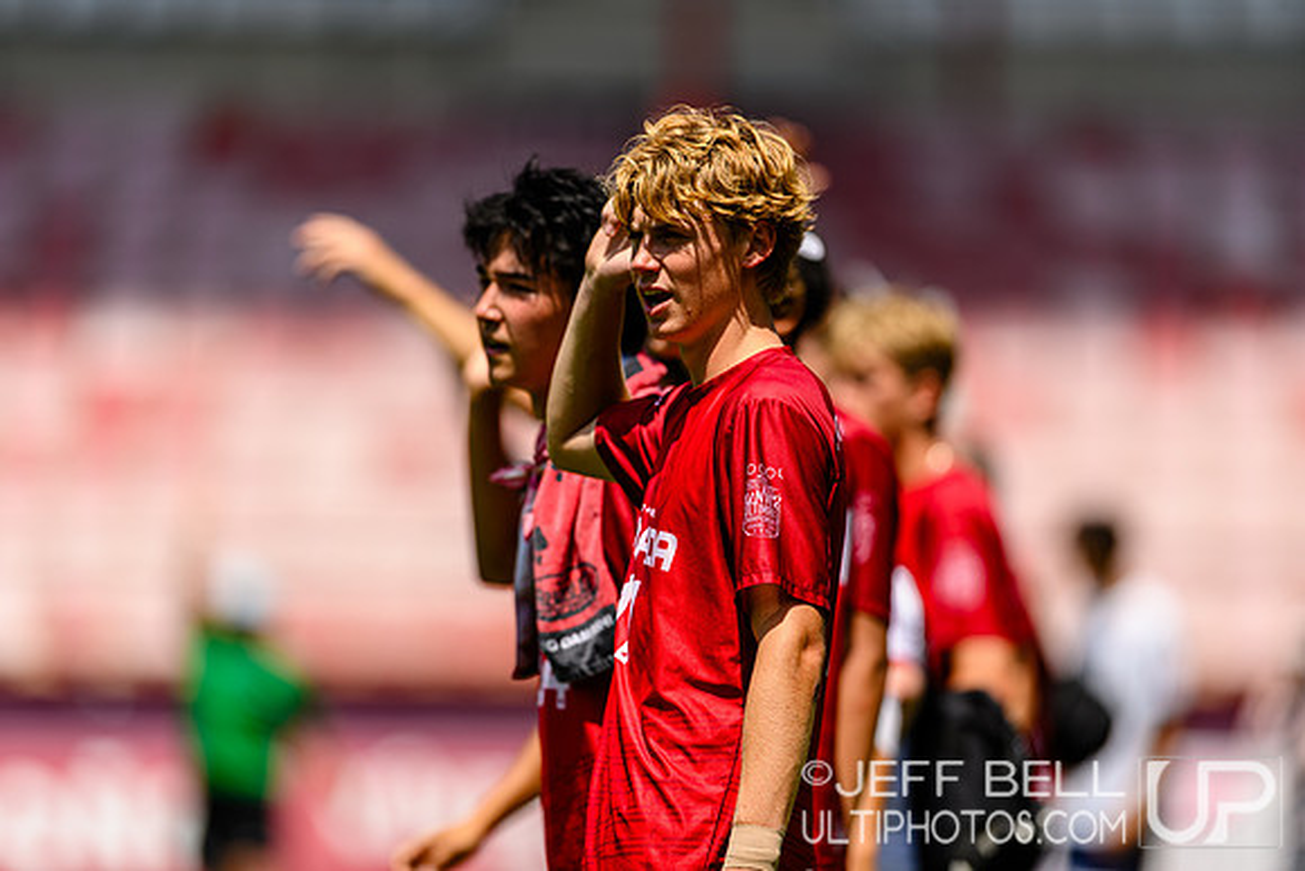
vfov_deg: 3.4
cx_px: 652
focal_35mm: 400
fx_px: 14503
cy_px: 436
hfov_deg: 5.2
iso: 100
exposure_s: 1/1250
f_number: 3.2
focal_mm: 400
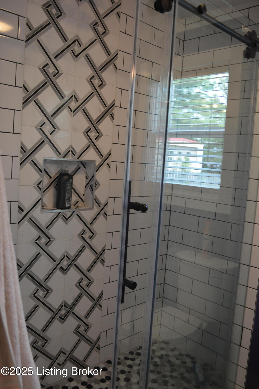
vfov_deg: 57.2
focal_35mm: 33
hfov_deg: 40.0
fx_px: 356
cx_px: 130
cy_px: 194
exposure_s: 1/60
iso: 560
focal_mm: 22
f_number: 4
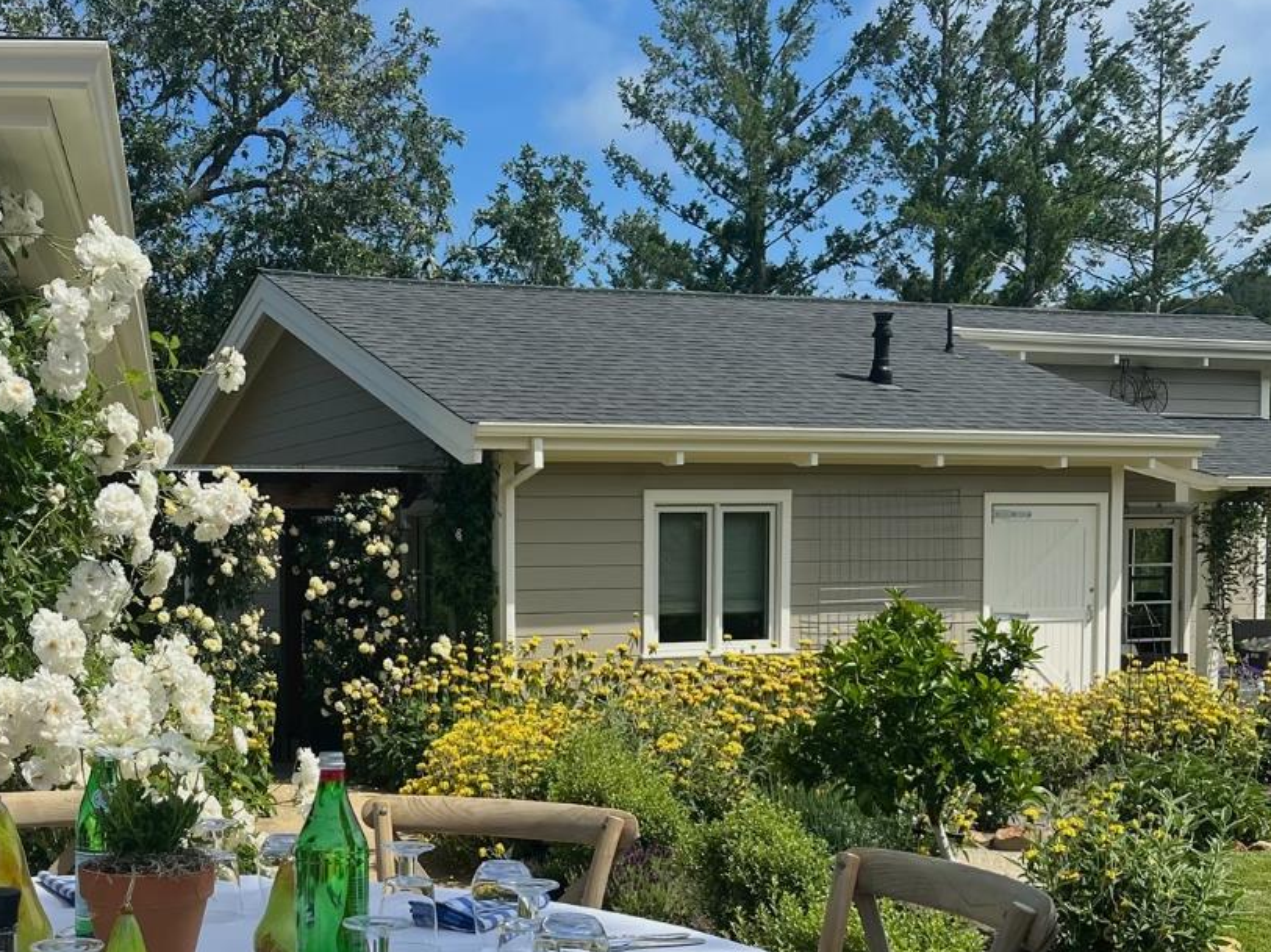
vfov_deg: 29.8
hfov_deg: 38.2
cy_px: 693
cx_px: 255
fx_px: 1762
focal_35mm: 48
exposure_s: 1/5076
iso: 50
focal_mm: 5.7
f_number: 1.5
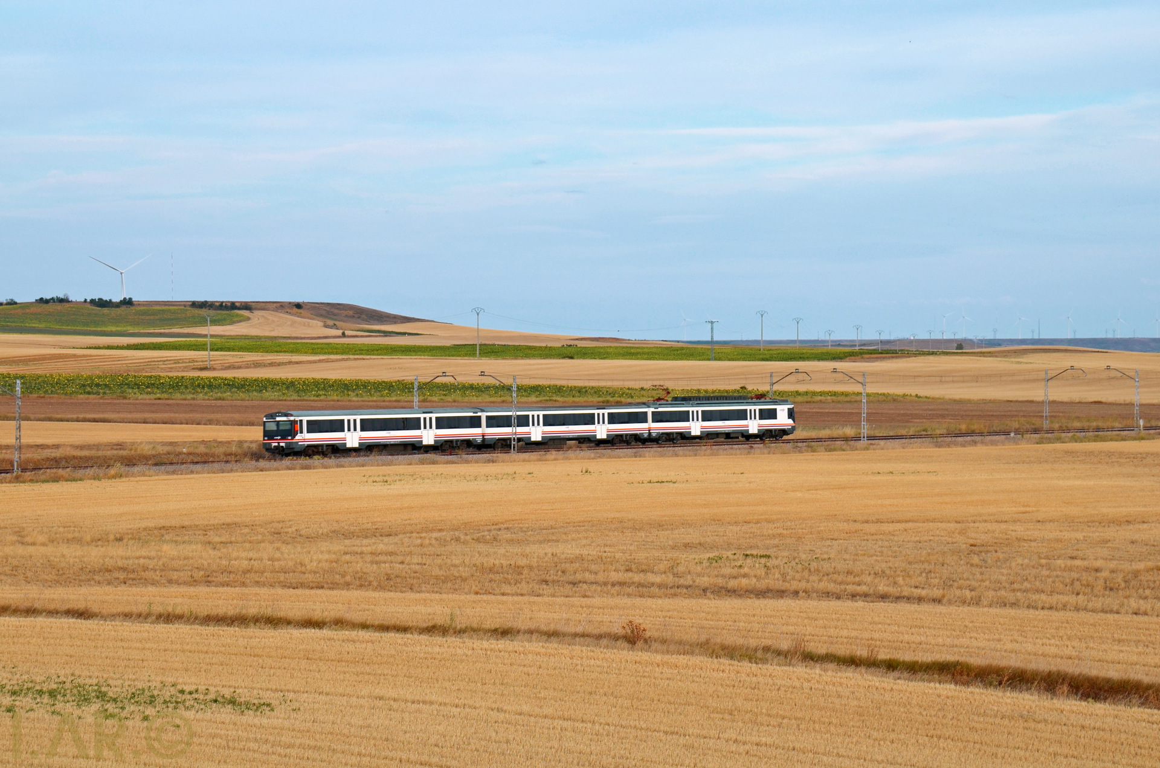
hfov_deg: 15.9
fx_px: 4148
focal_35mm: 129
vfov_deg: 10.6
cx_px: 580
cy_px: 384
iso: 160
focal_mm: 86
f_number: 8
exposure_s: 1/250
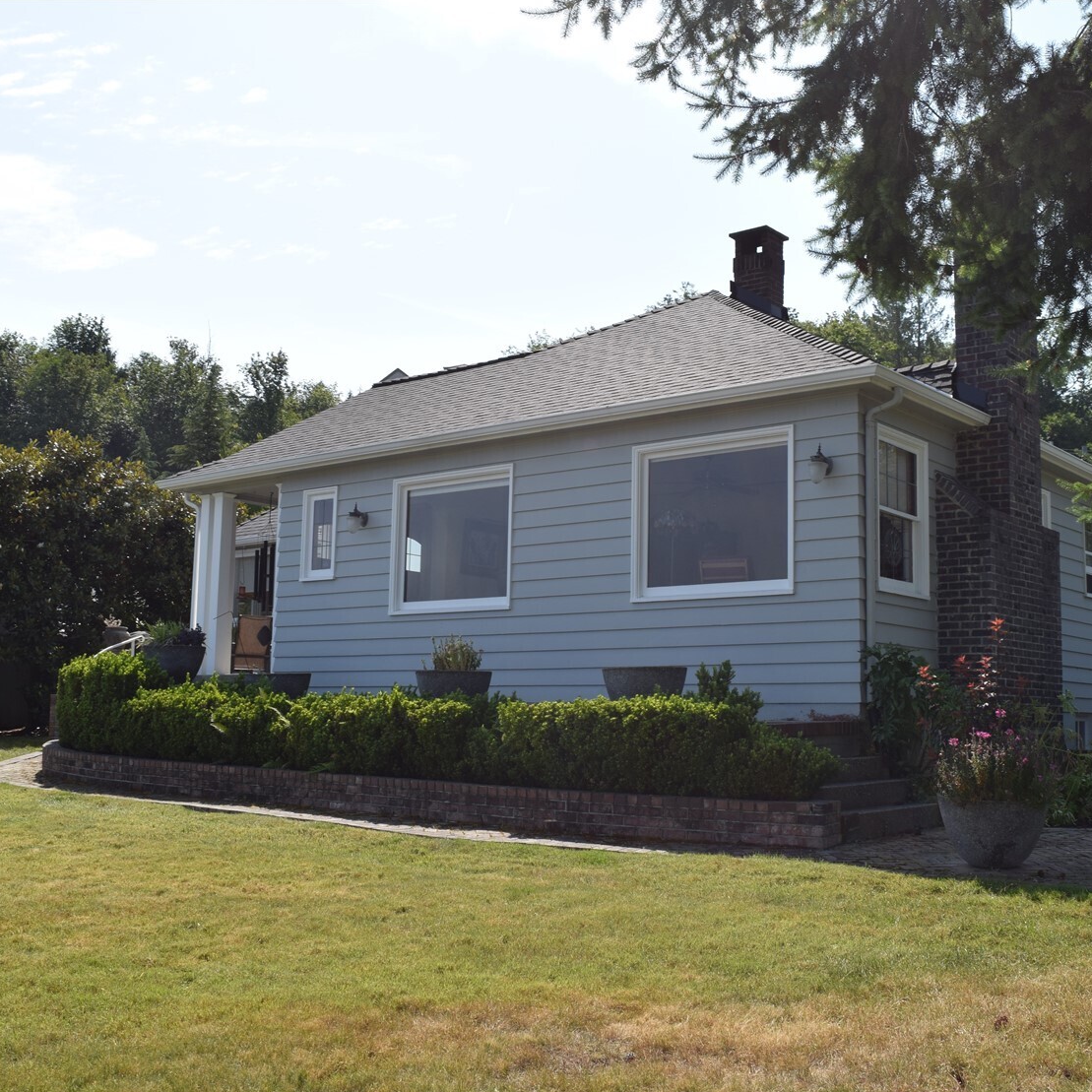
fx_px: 1392
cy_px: 555
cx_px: 630
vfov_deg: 42.8
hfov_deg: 42.7
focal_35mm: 39
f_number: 10
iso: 100
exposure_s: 1/200
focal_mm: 20
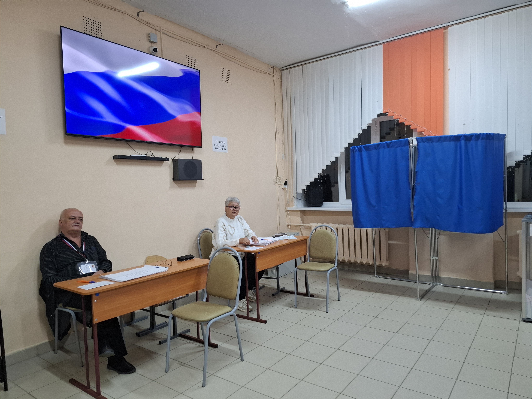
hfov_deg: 73.9
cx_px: 266
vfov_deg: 58.9
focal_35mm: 23
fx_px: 353
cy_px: 200
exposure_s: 1/50
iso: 160
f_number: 1.8
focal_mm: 5.54
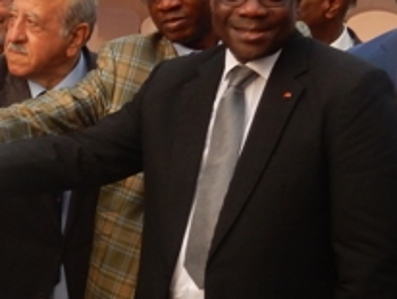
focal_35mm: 160
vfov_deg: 9.2
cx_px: -191
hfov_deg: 11.8
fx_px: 1837
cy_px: 355
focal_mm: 7.6
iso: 125
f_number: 4.2
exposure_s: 1/100
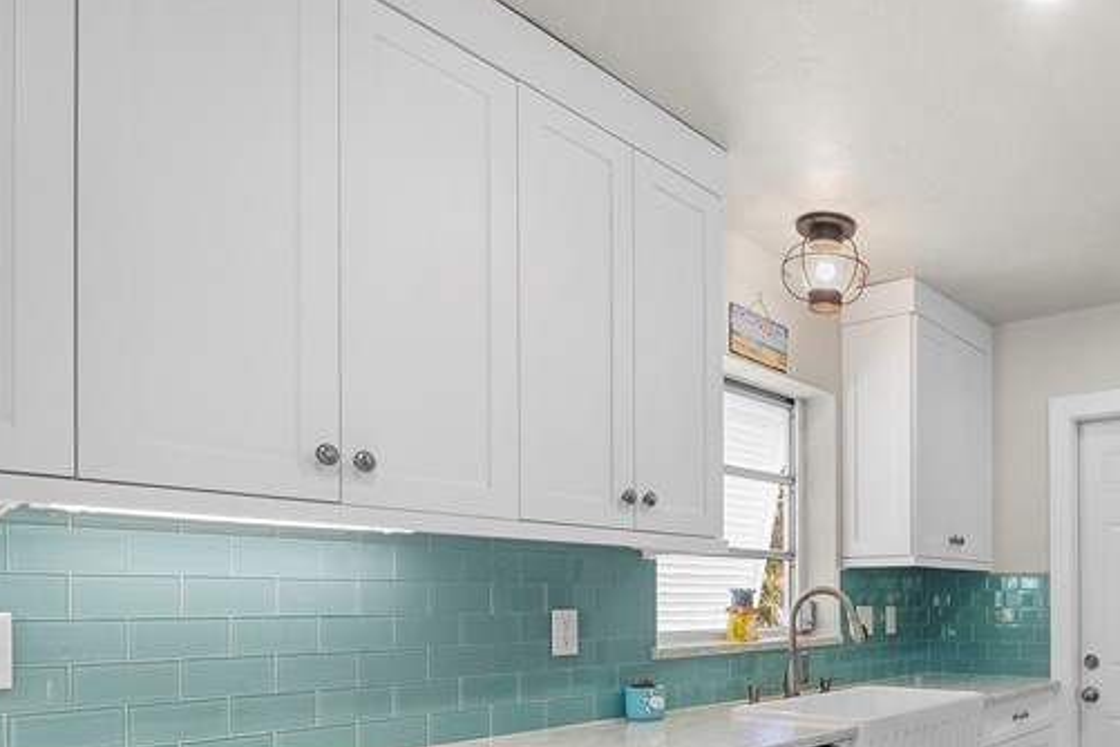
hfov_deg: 63.2
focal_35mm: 26
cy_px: 611
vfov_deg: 46.6
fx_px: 809
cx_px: 902
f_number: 11
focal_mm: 12
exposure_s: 1/30
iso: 2000
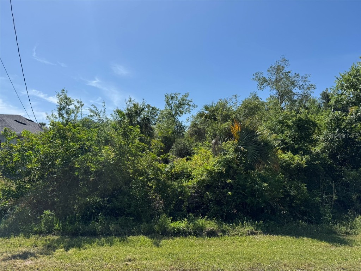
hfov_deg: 71.6
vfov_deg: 56.8
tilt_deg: +7.9
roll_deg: -0.9
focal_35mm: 24
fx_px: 250
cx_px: 180
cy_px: 136
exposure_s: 1/6410
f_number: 1.78
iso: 80
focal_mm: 6.76
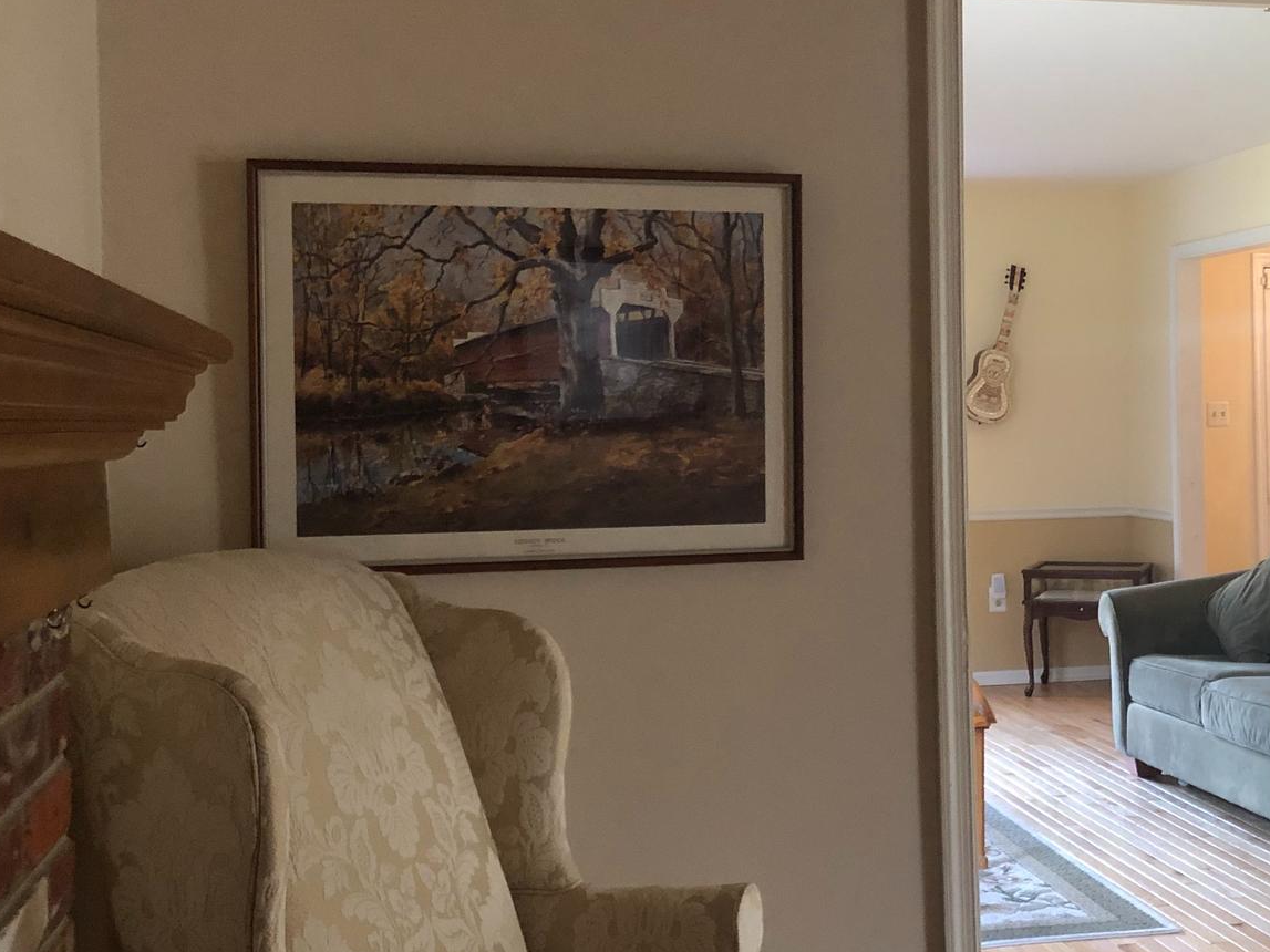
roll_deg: +1.1
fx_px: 1834
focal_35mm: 50
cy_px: 448
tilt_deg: -1.3
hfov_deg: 37.5
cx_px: 908
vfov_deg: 29.1
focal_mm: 3.99
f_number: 1.8
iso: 100
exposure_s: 1/15
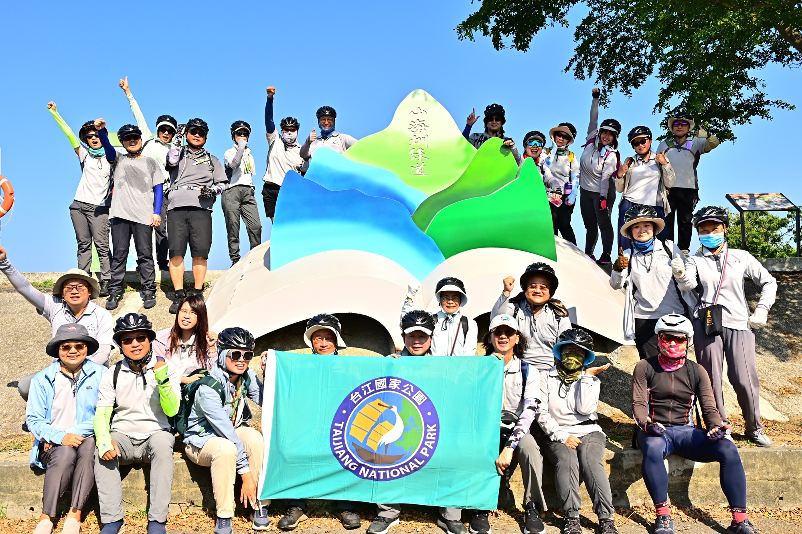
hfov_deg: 63.7
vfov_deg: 45.0
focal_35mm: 29
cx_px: 401
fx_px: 646
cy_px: 267
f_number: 8
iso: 100
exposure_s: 1/320
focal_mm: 29
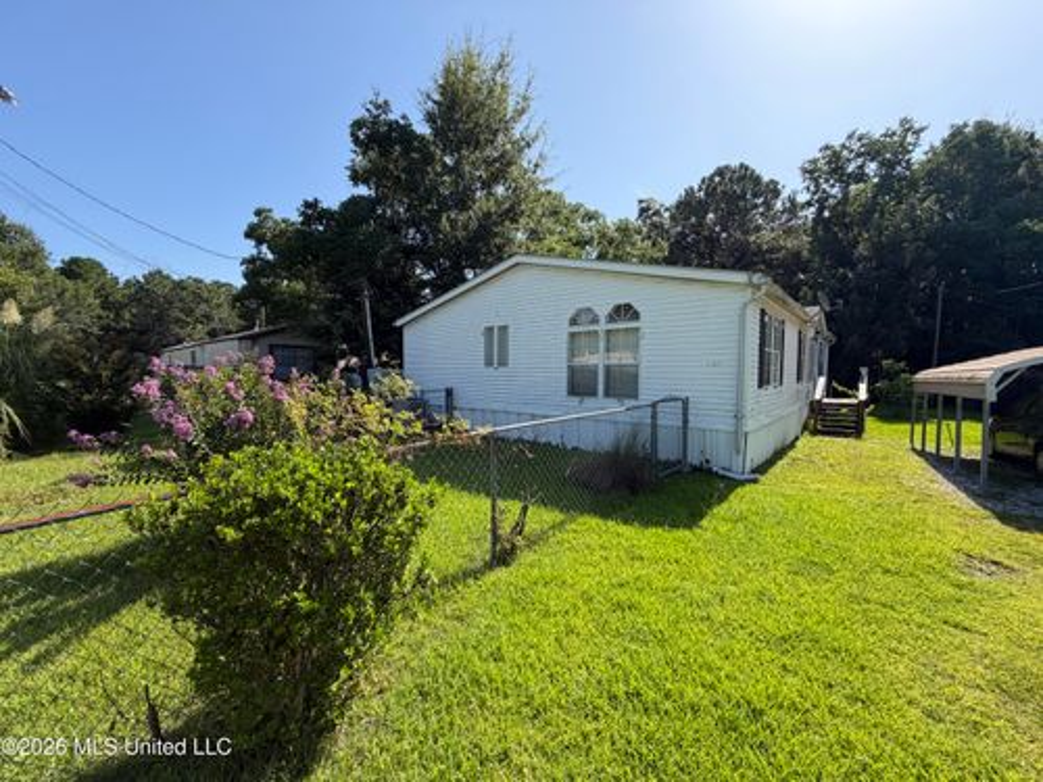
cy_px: 391
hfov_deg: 102.1
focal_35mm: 14
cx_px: 522
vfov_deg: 85.7
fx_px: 422
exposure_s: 1/770
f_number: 2.2
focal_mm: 2.22
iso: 40
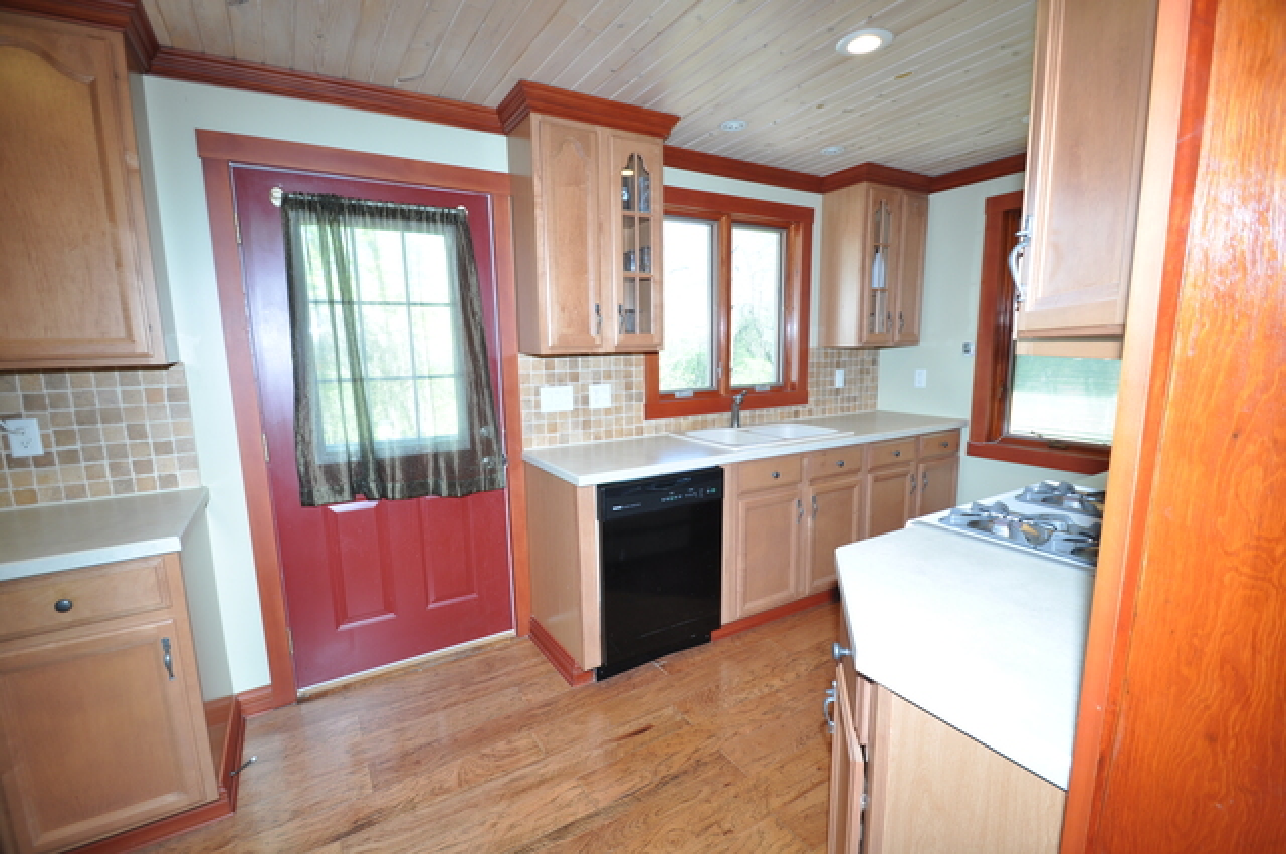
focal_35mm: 15
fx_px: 535
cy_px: 427
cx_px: 643
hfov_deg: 100.5
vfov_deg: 77.2
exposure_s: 1/25
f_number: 5.6
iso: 200
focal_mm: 10
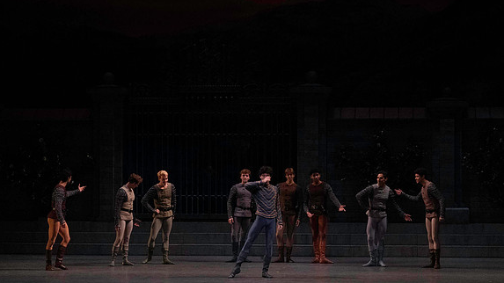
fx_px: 1416
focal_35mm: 106
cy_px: 118
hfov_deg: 20.2
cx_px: 250
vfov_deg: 11.4
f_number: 14
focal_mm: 100
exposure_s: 1/400
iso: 16000
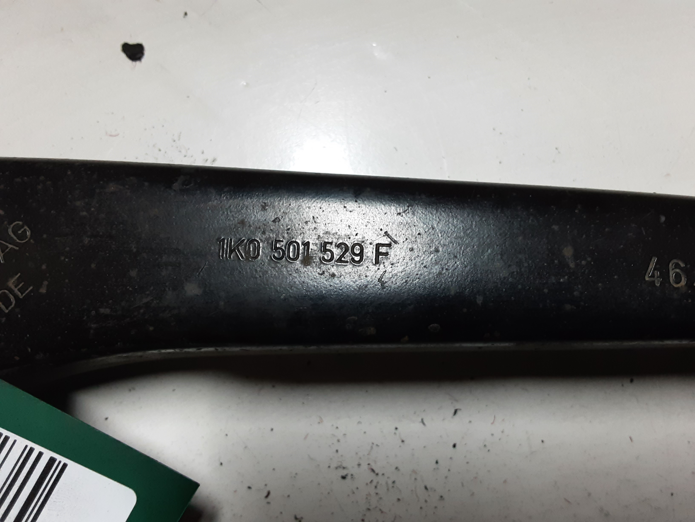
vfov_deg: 51.4
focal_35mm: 27
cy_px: 261
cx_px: 348
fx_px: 542
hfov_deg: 65.3
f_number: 1.9
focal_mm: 2.91
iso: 160
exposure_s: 1/30
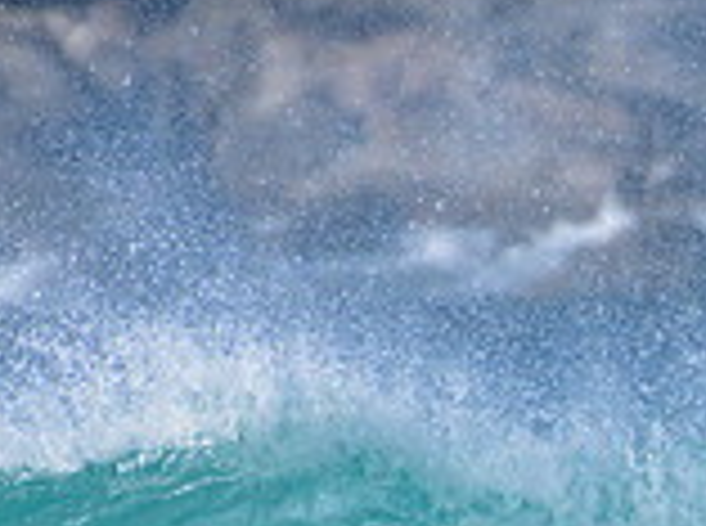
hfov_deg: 0.6
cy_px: 726
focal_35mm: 3564
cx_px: 1156
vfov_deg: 0.4
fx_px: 72522
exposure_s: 1/2000
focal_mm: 1000
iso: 1000
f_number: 11
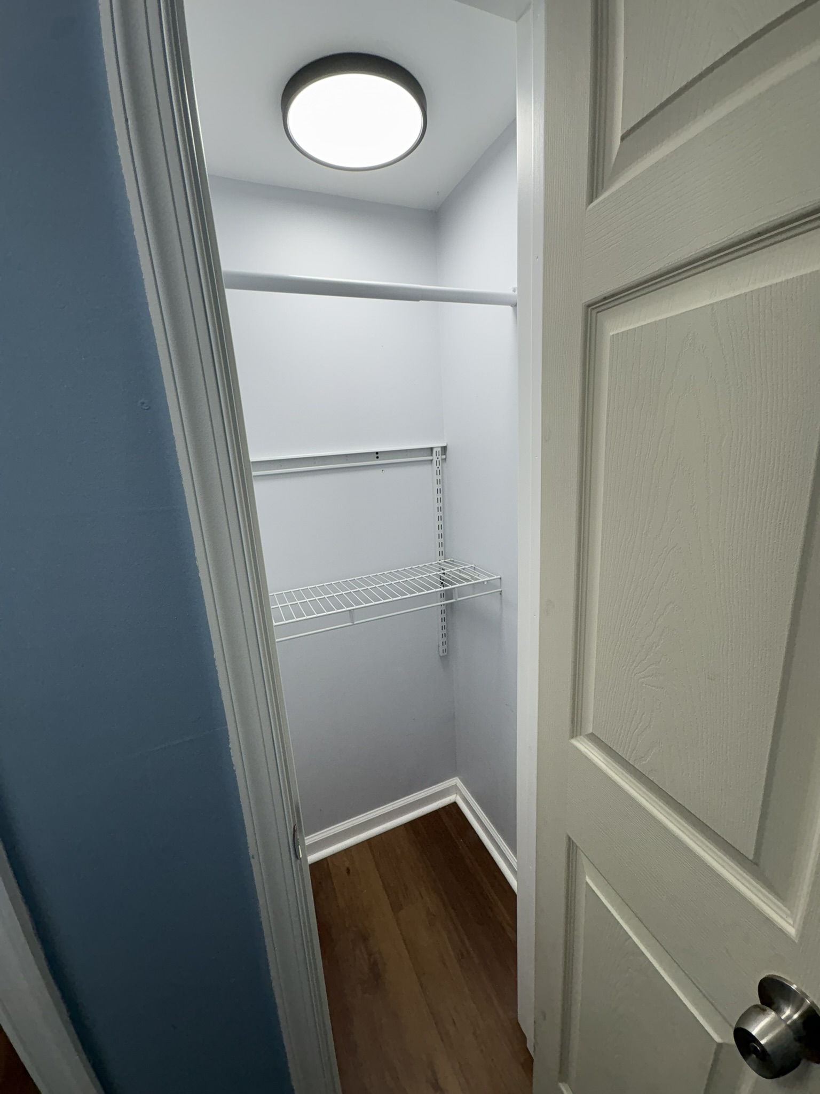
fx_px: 442
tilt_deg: -12.3
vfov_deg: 102.1
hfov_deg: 85.7
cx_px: 410
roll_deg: +3.2
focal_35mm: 14
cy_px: 547
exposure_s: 1/120
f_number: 2.2
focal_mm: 2.22
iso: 50
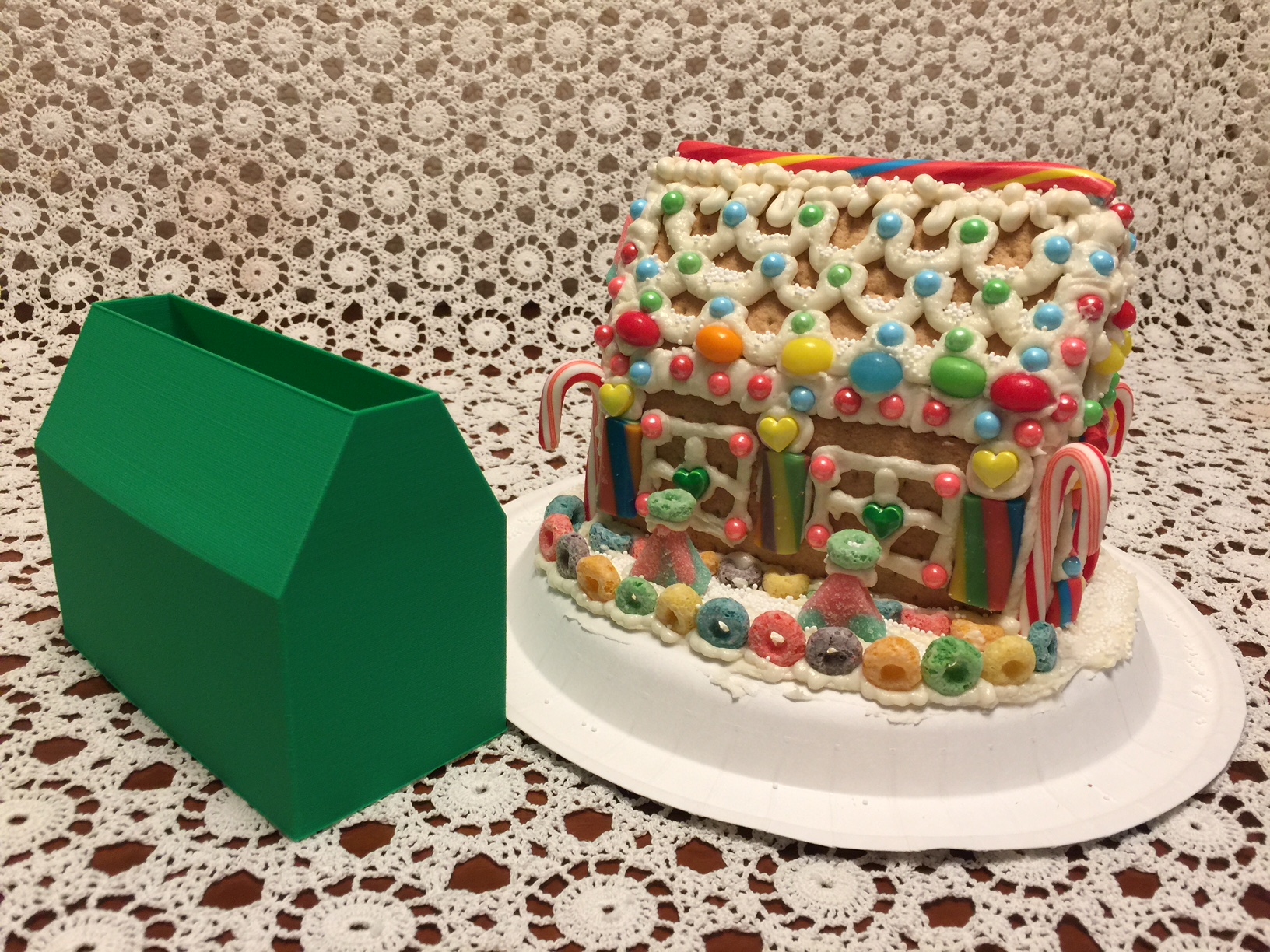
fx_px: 1064
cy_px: 476
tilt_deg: -23.1
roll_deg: -2.1
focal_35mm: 29
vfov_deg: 48.2
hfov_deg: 61.7
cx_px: 635
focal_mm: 4.15
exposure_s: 1/15
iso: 50
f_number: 2.2
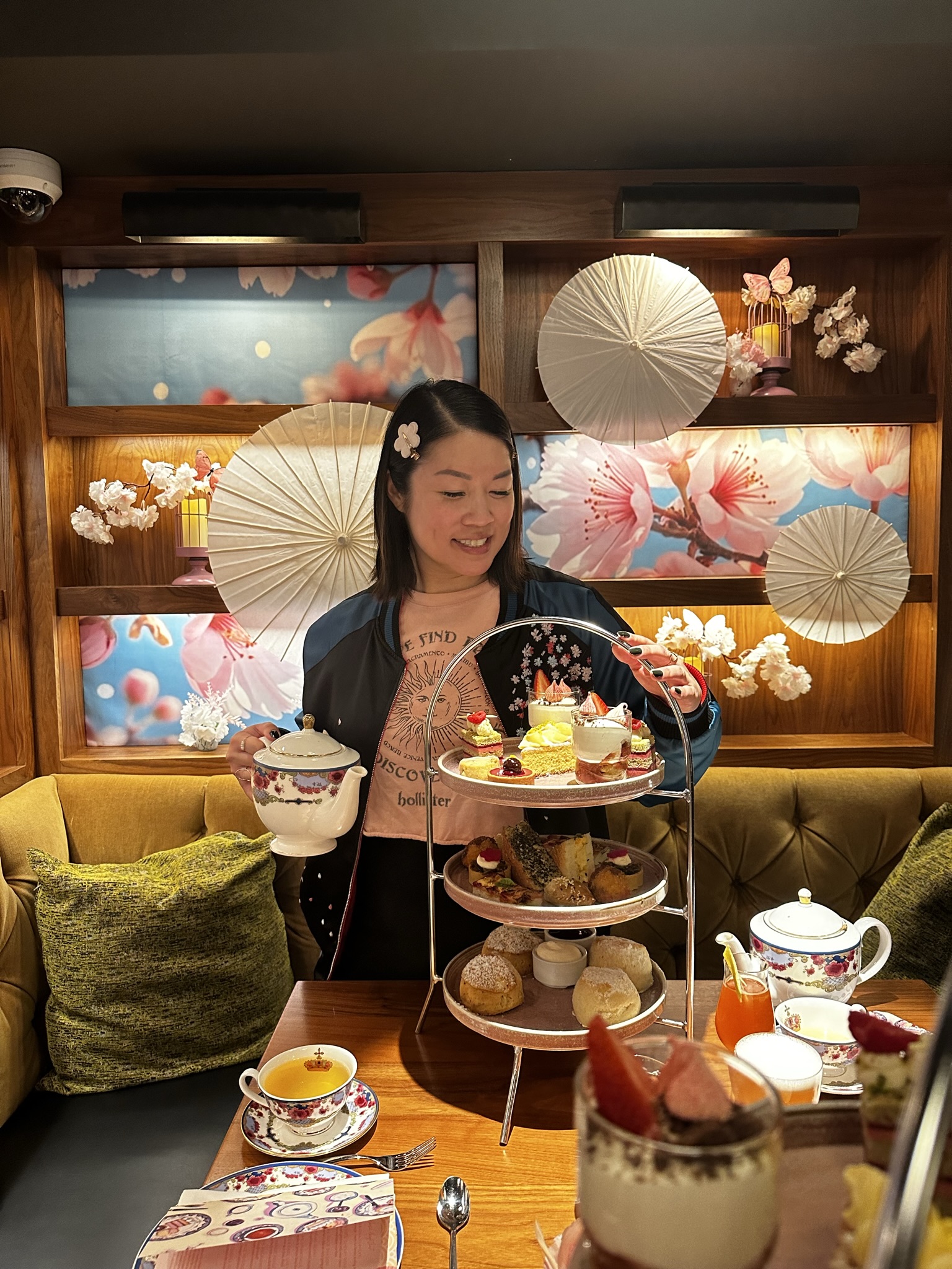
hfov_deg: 56.8
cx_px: 476
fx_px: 880
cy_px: 634
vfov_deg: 71.6
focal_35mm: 24
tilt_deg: -5.7
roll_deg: +1.1
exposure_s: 1/60
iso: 400
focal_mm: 6.86
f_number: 1.78
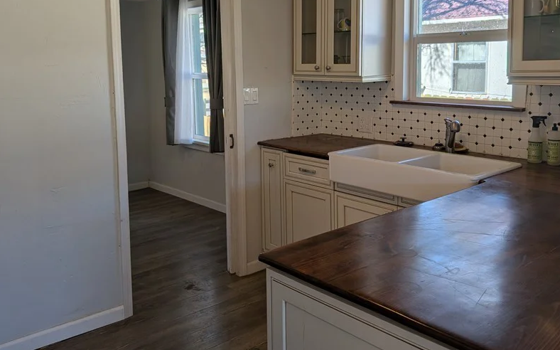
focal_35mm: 33
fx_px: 503
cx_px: 270
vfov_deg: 38.0
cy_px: 123
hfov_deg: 58.1
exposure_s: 1/684
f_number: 1.68
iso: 27
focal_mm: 6.9
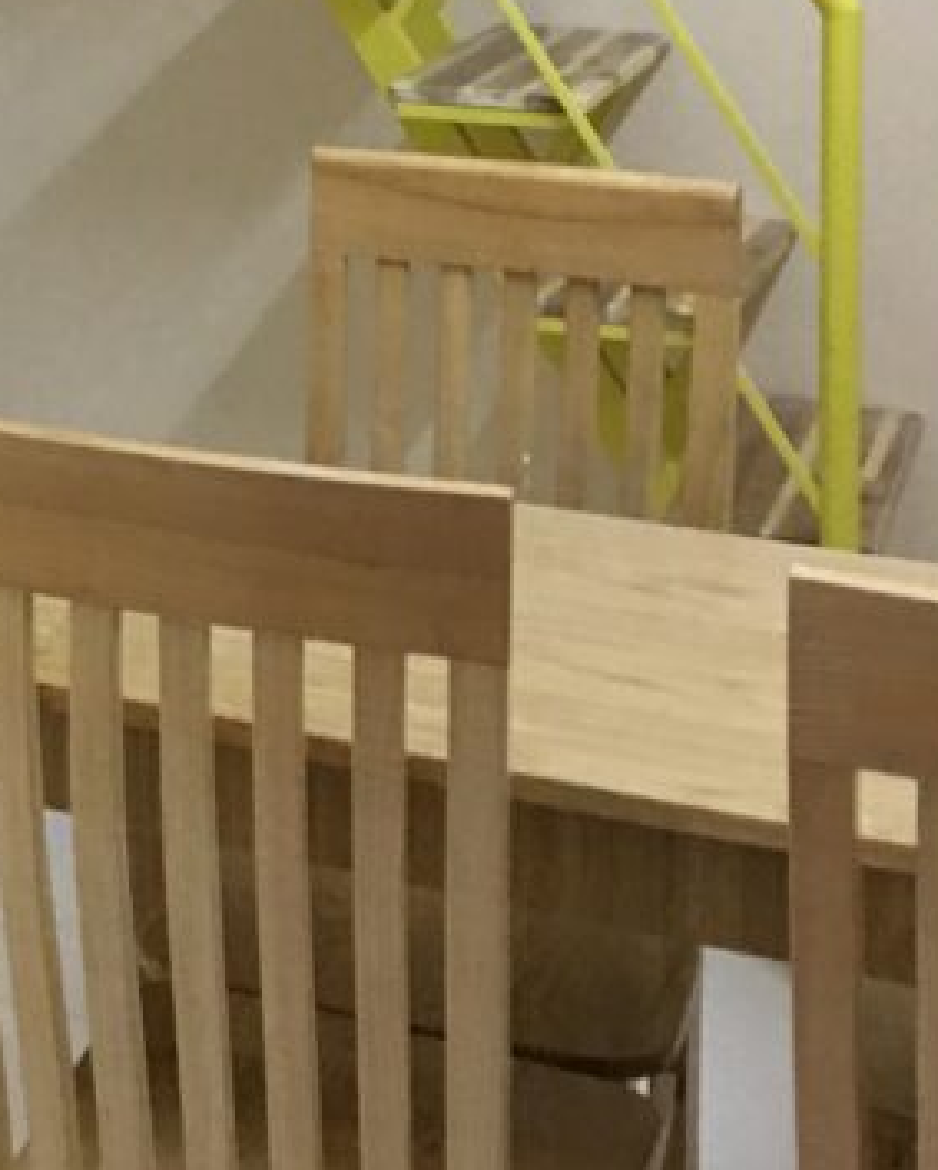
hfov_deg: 18.0
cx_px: -129
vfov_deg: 21.5
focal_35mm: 82
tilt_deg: -2.3
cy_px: -259
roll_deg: -0.2
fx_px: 2842
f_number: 2.2
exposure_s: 1/10
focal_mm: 4.15
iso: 80
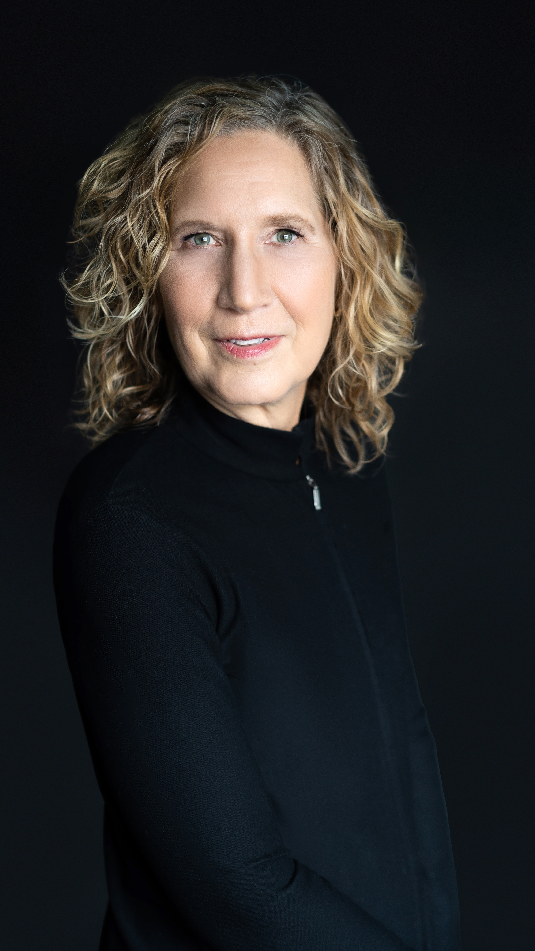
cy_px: 477
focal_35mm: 58
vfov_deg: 36.0
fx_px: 1463
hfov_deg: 20.7
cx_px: 263
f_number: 2.5
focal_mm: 55
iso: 800
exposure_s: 1/200
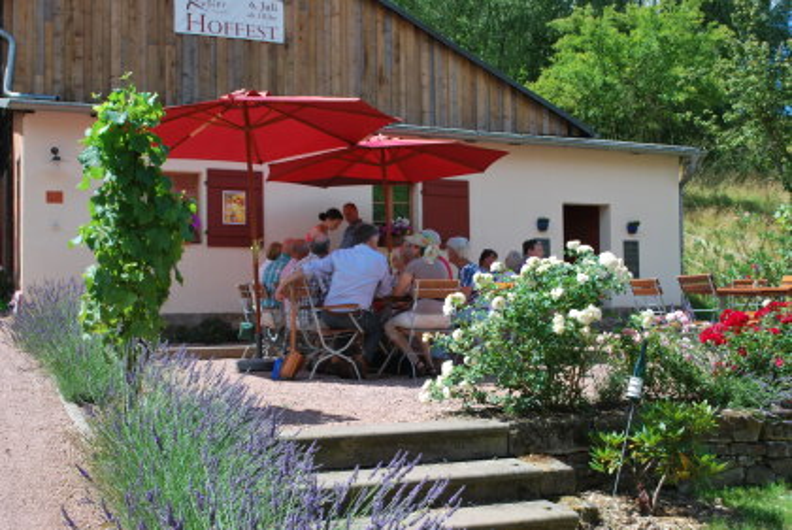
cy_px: 265
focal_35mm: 42
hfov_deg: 46.4
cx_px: 396
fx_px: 925
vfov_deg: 32.0
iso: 100
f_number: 7.1
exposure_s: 1/200
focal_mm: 28
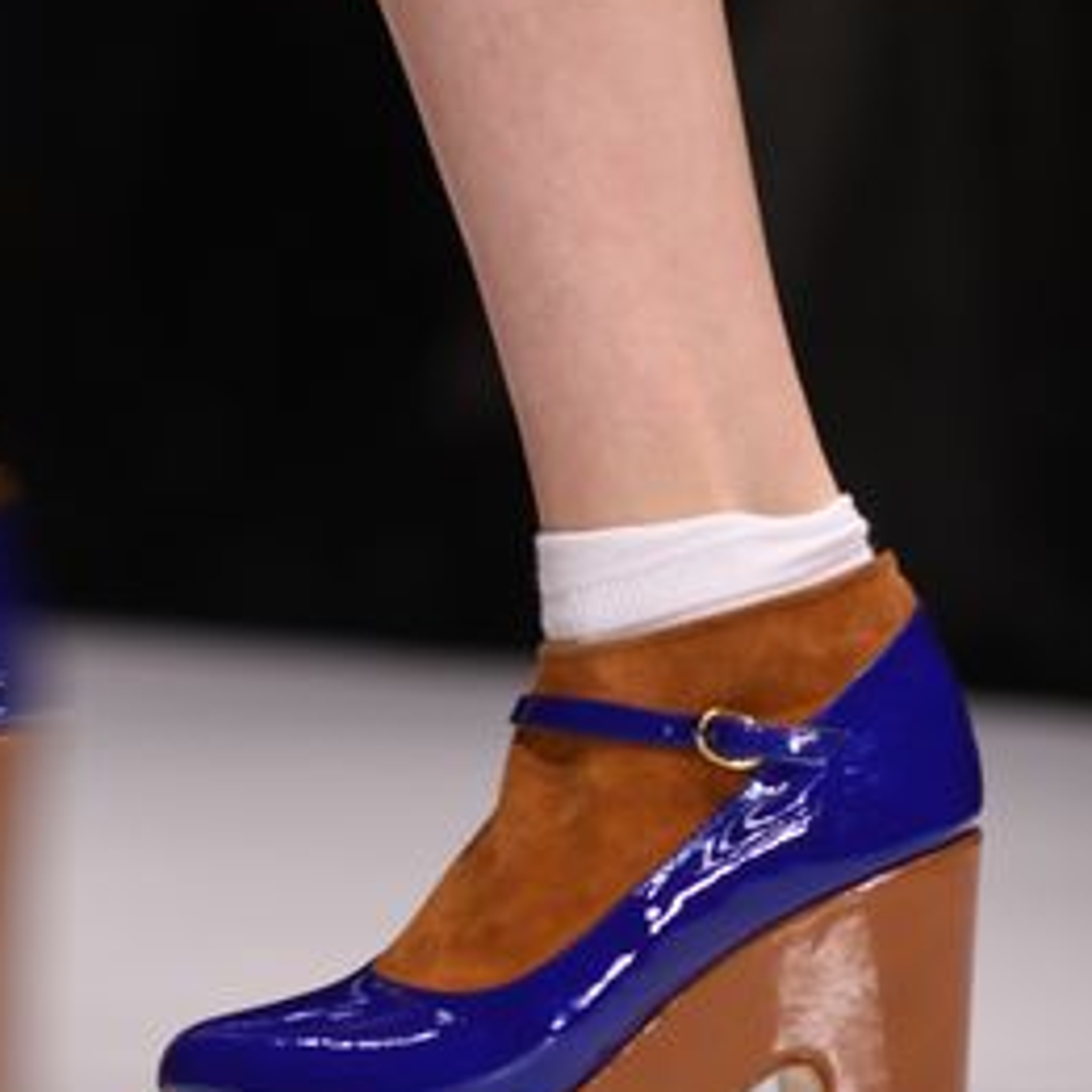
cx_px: 163
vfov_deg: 3.9
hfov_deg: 3.8
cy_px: 854
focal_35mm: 455
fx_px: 16239
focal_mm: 200
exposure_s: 1/100
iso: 400
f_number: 5
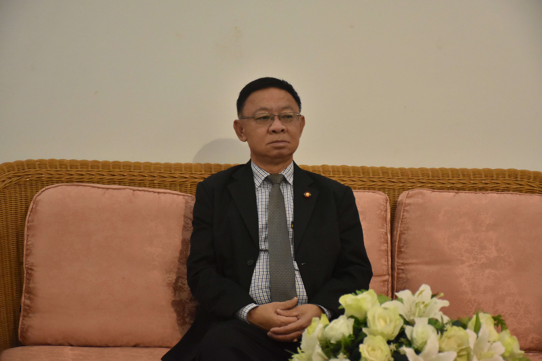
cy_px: 180
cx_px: 271
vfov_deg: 13.0
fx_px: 1581
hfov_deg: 19.5
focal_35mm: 105
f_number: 5
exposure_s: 1/200
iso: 2500
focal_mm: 70
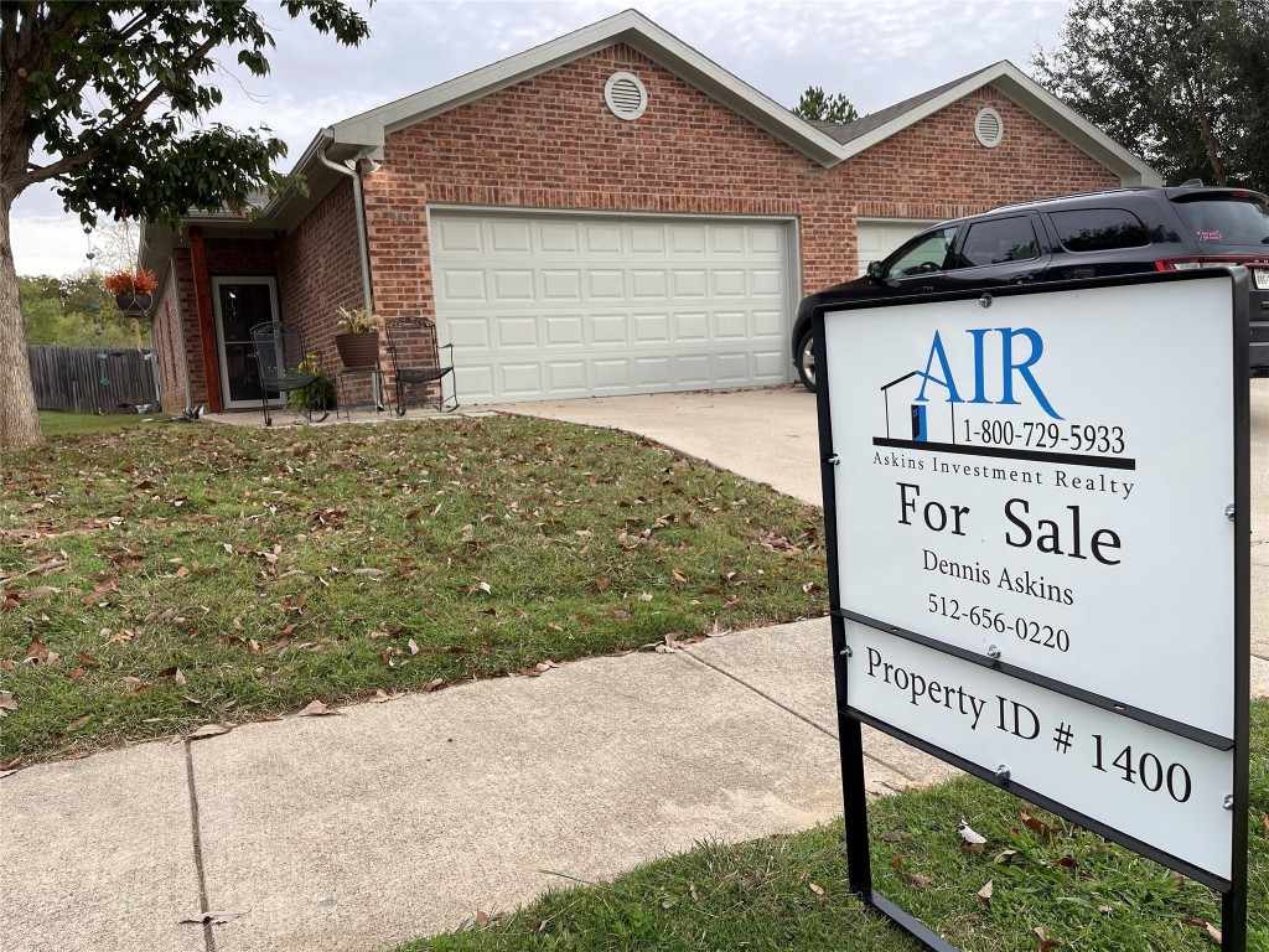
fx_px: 953
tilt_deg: -6.9
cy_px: 476
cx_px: 634
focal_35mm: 26
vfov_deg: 53.1
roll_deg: +3.2
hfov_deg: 67.3
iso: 32
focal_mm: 5.1
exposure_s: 1/572
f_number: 1.6
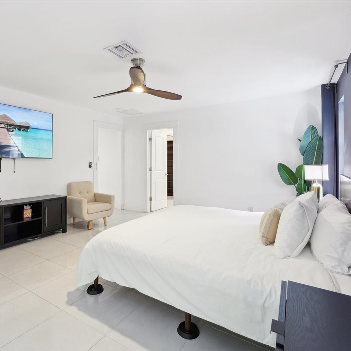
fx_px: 206
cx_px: 149
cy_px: 176
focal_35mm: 18
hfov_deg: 80.2
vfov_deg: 80.7
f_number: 8
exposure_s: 1/6
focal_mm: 14
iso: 400
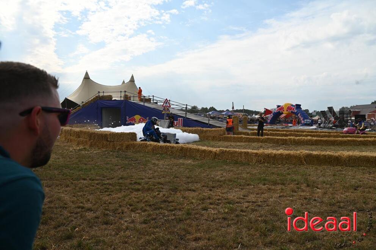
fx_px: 250
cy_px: 125
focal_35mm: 24
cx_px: 188
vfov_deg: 53.0
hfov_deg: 73.8
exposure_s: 1/400
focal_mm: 24
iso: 100
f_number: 7.1
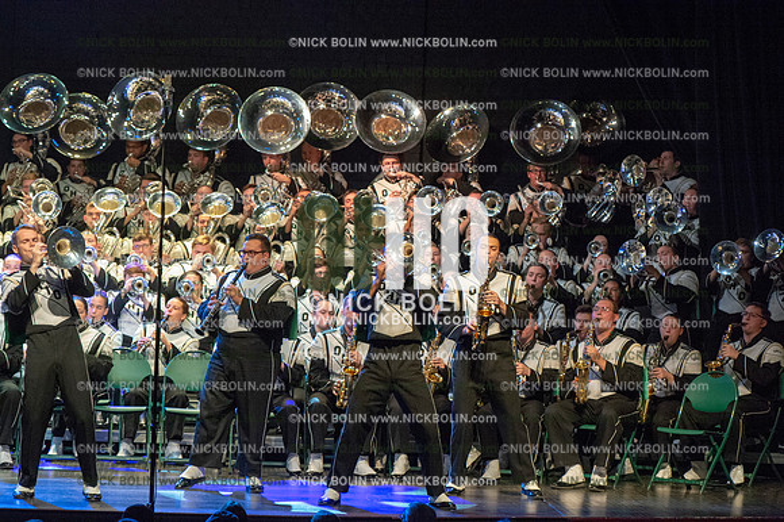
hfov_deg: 11.4
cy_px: 261
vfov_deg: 7.6
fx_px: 3918
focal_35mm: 180
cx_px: 392
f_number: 5.6
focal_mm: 180
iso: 8000
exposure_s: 1/250
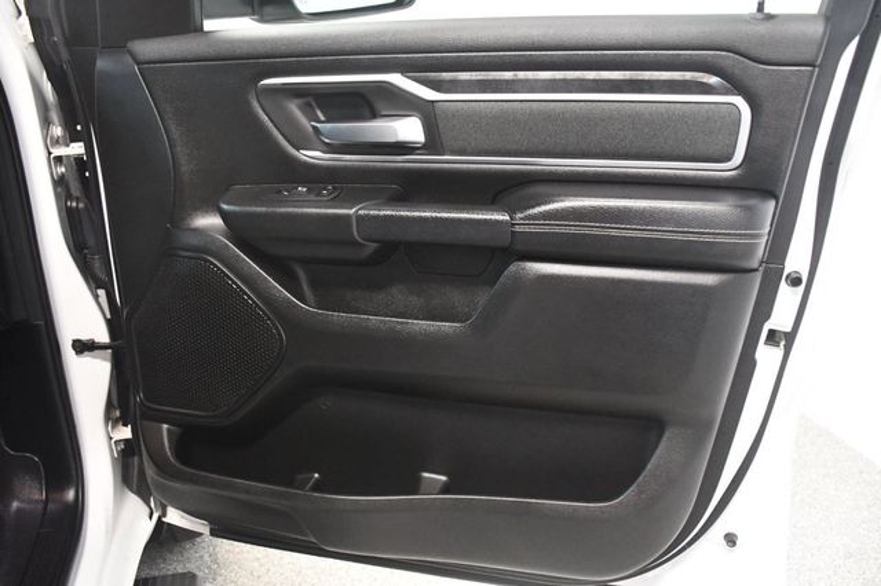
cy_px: 293
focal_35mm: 30
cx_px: 440
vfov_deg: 43.6
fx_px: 734
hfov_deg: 62.0
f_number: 3.5
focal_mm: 20
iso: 5600
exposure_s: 1/60
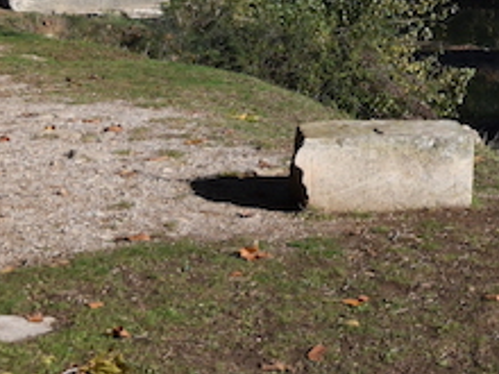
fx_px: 1917
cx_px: 699
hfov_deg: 14.1
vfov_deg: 10.8
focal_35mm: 133
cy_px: -182
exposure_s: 1/8000
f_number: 5
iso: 720
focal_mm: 38
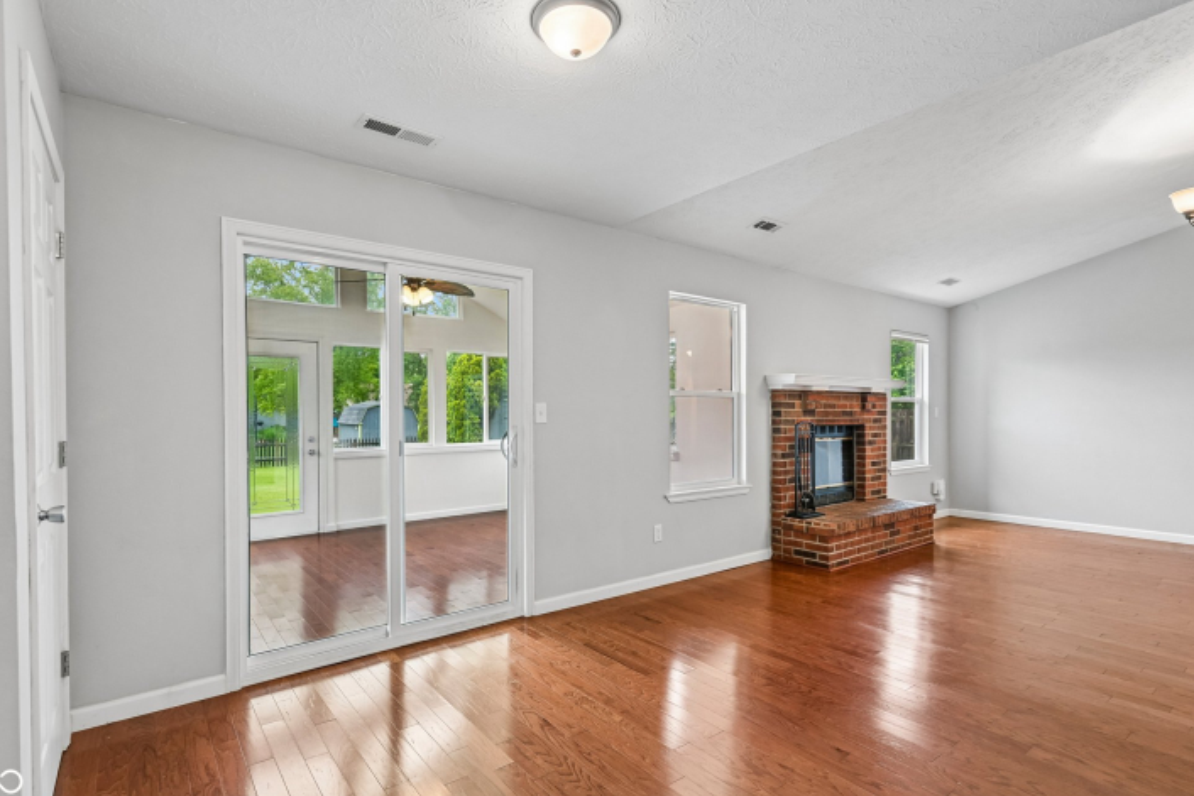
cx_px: 575
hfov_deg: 93.2
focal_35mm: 17
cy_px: 402
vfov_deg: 70.5
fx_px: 564
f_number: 8
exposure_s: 1/13
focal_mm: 16
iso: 400
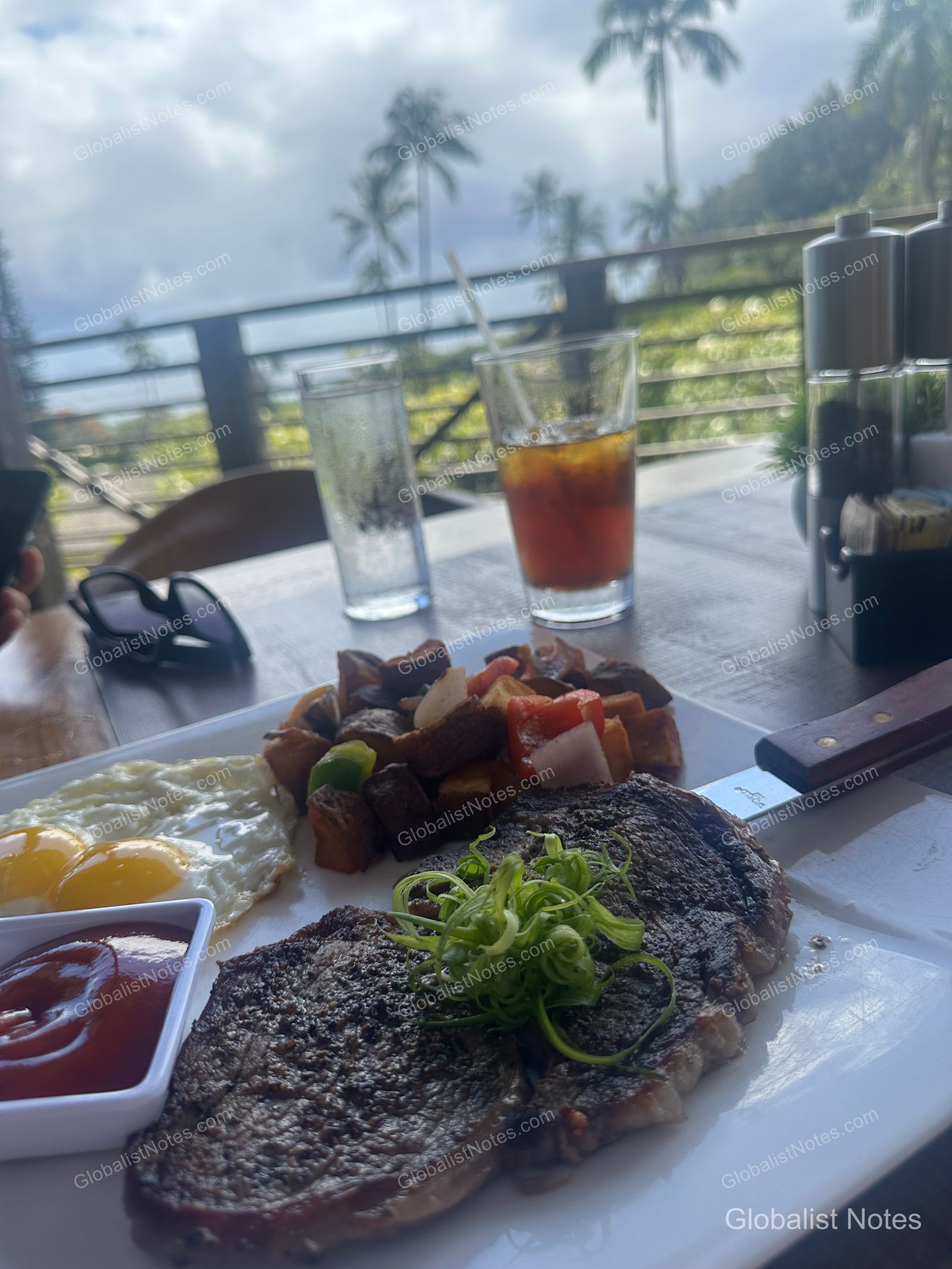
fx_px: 880
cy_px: 634
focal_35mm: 24
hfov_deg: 56.8
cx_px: 476
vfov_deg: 71.6
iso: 80
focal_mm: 6.86
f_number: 1.78
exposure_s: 1/2203
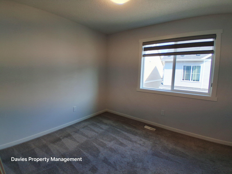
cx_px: 116
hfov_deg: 91.0
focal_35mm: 17
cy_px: 87
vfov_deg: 74.7
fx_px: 114
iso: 50
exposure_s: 1/186
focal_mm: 1.4
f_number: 2.2
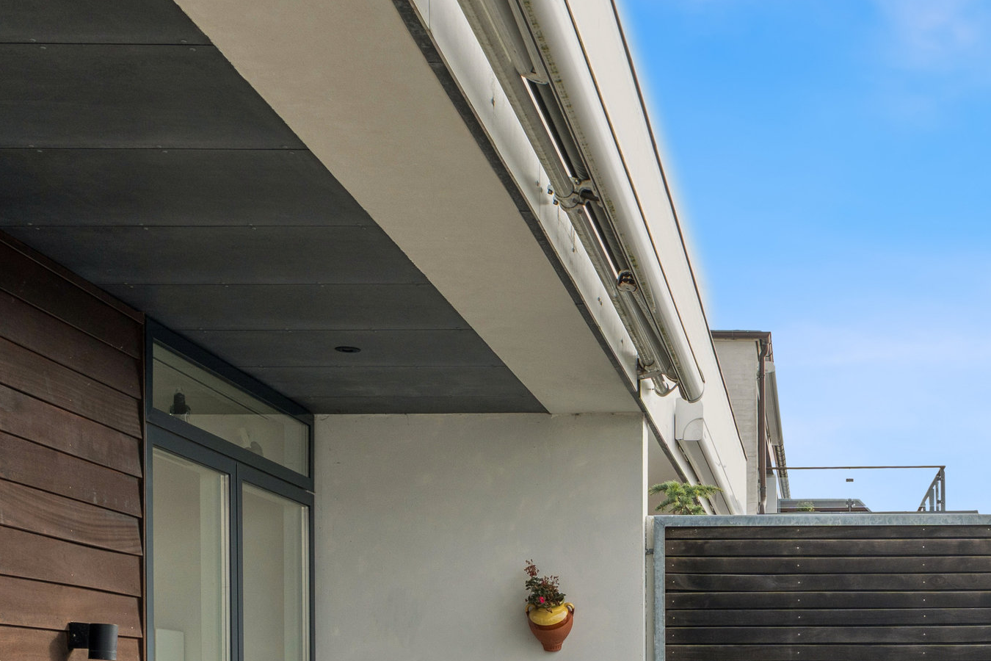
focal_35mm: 60
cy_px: 701
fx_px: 1652
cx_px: 842
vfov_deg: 21.6
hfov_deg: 32.2
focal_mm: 27
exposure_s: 1/160
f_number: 10
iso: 400
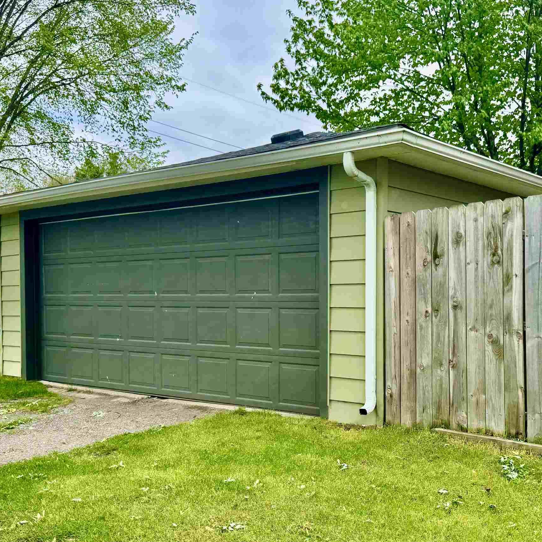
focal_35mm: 38
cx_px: 306
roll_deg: +0.6
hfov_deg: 43.8
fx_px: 673
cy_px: 323
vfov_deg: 43.7
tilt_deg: -4.4
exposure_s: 1/1524
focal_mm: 6.76
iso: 80
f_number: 1.78
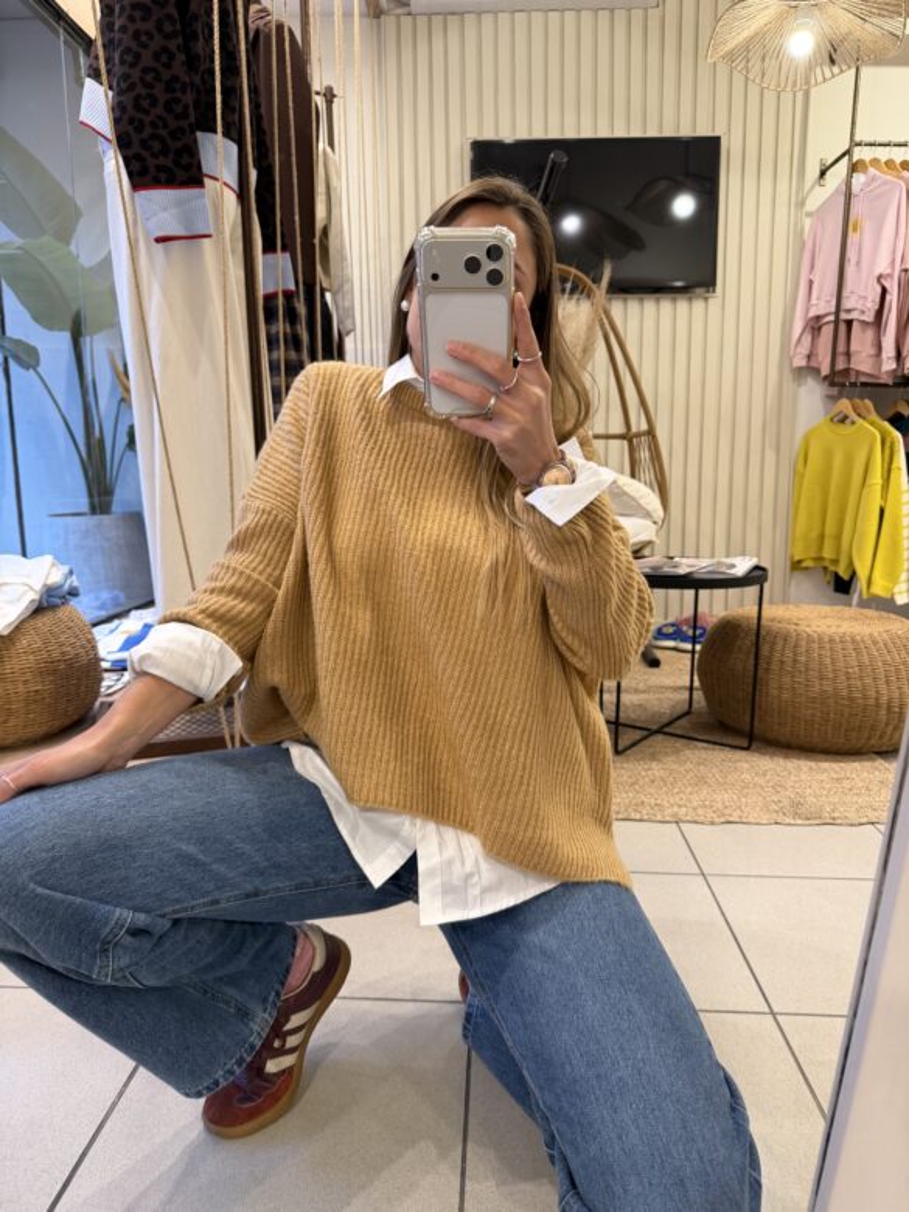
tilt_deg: -32.1
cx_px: 454
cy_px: 606
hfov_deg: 56.8
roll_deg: +0.8
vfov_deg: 71.6
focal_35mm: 24
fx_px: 840
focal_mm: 6.76
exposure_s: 1/50
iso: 200
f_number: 1.78
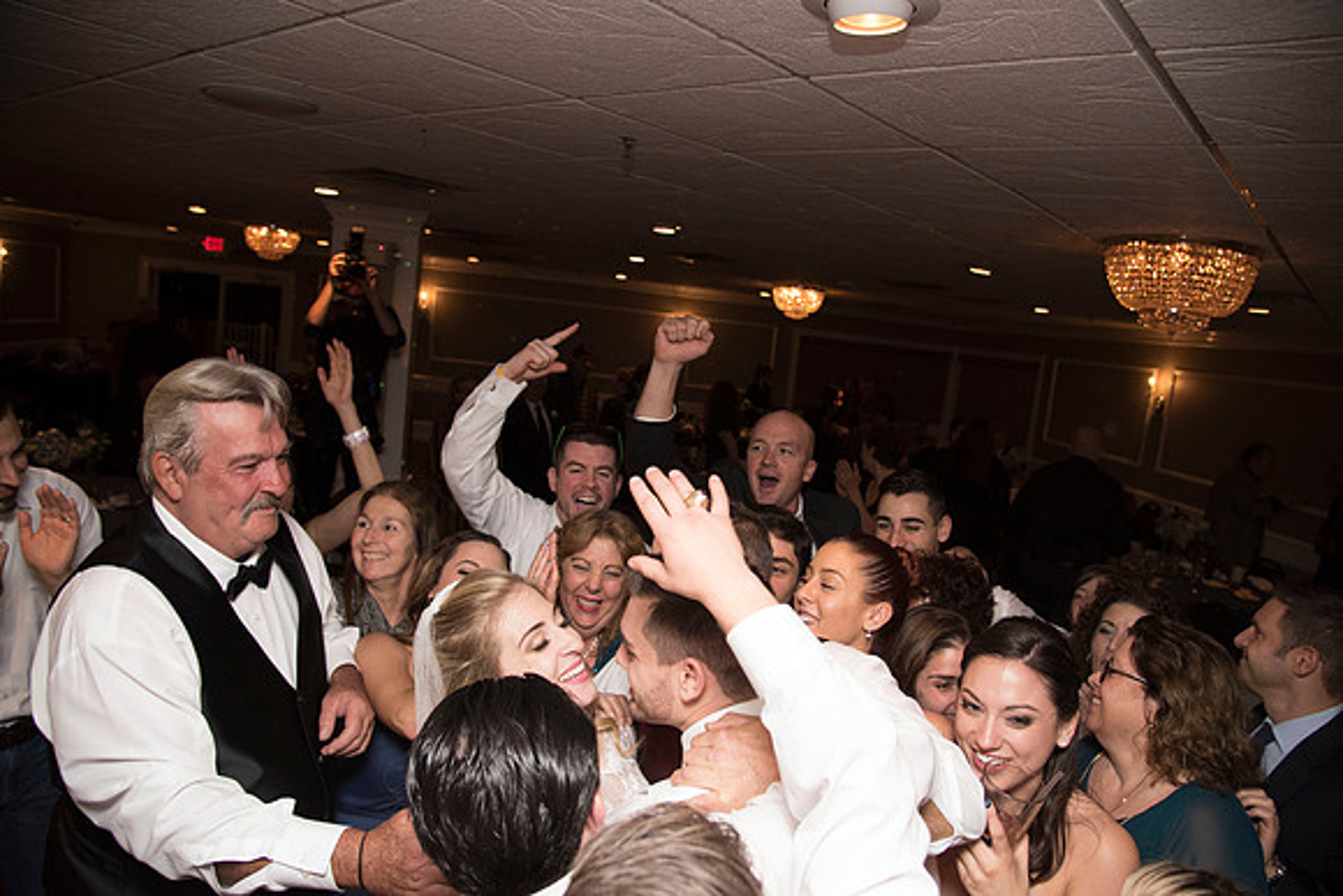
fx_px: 896
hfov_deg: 73.7
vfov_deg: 53.2
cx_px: 672
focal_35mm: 24
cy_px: 448
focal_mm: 24
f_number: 4
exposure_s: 1/200
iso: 2000
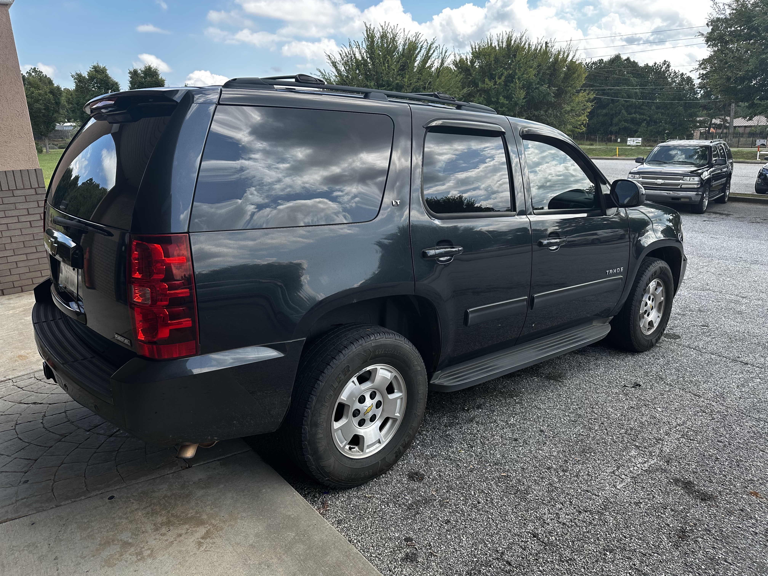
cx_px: 384
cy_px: 288
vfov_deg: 56.8
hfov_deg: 71.6
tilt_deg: -14.9
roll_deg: +2.0
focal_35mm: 24
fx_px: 532
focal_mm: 6.86
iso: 80
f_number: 1.78
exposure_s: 1/980
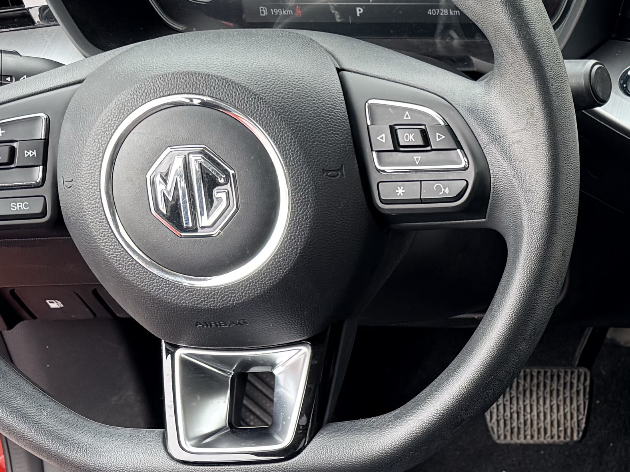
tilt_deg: -39.2
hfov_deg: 20.0
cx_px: 886
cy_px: 541
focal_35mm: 87
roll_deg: -2.7
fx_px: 1583
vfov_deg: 16.4
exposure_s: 1/166
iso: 80
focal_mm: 6.76
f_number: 1.78
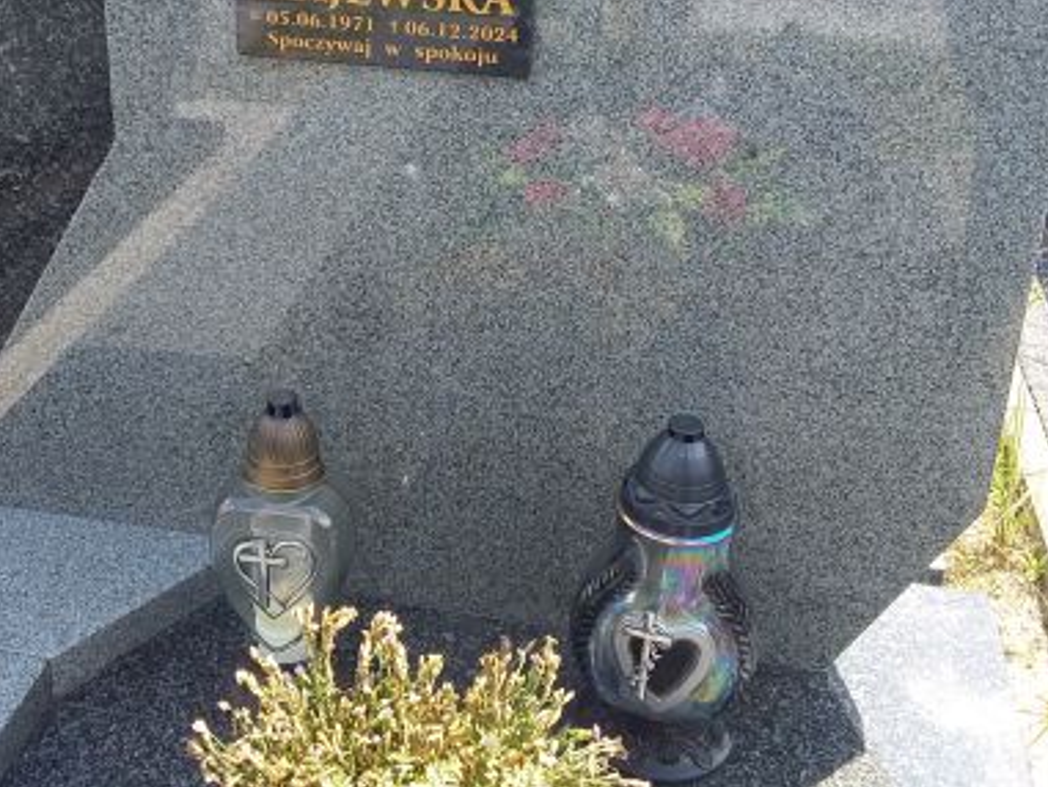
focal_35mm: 47
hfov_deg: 40.3
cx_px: 437
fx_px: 1423
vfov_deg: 30.5
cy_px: 217
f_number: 1.9
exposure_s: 1/424
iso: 40
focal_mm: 2.91
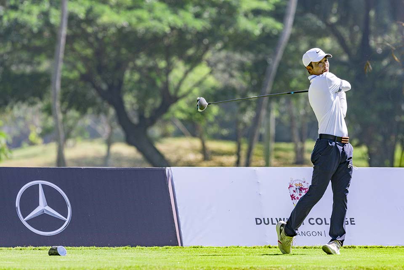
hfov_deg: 5.2
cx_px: 202
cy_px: 135
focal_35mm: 400
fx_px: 4489
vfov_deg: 3.4
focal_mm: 400
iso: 560
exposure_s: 1/1600
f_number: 7.1
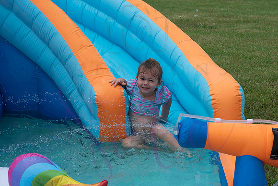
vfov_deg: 14.6
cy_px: 88
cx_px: 146
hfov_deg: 21.8
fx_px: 723
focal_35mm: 94
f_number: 9
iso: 400
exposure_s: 1/1000
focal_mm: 85
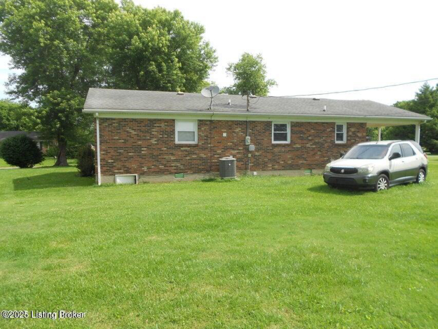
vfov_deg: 53.1
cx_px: 219
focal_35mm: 26
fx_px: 329
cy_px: 164
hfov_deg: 67.3
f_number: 3.2
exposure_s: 1/640
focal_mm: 4.6
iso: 80
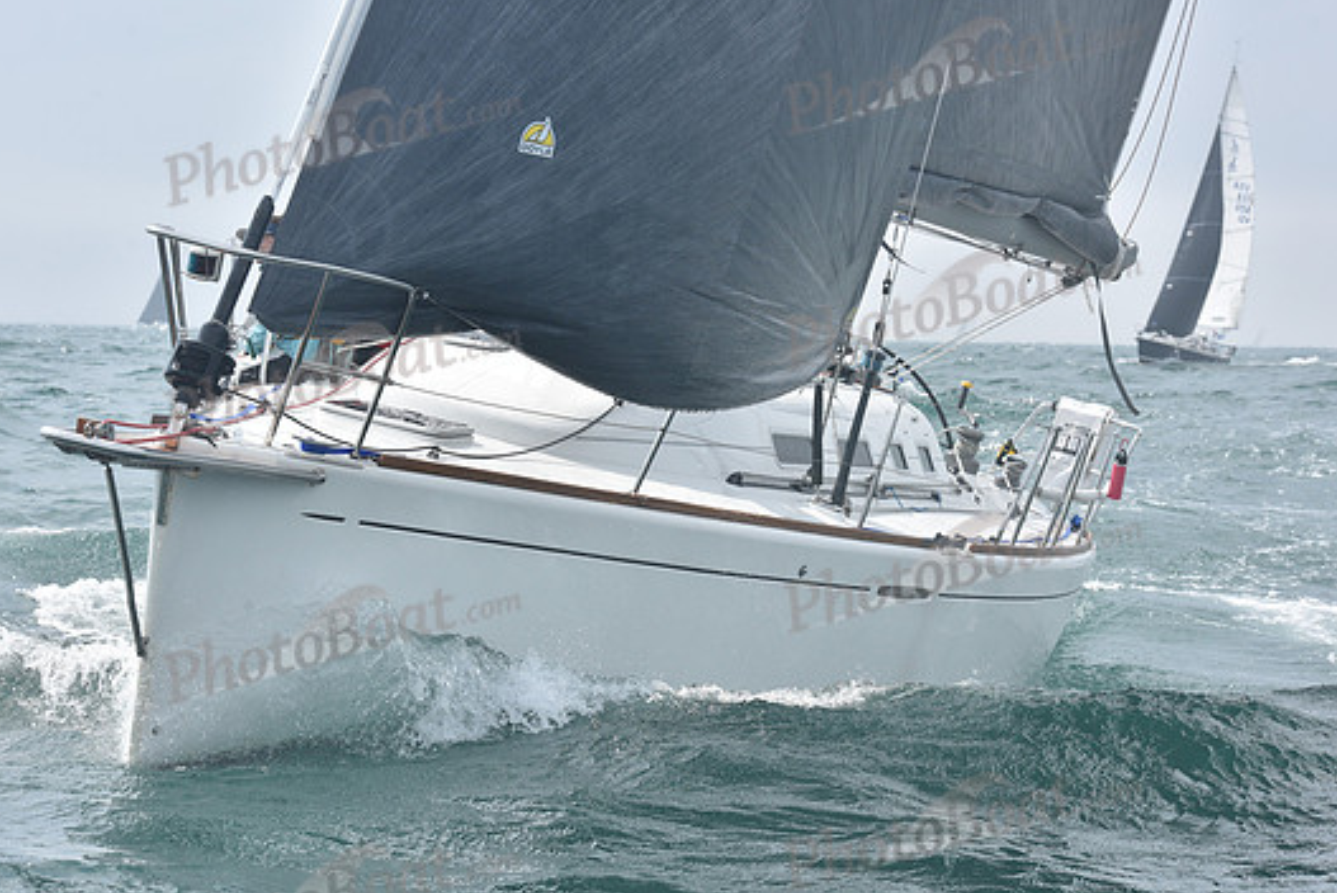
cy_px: 471
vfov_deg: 12.5
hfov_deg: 18.6
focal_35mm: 110
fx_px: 4087
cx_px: 655
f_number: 10
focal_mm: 100
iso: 320
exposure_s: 1/800
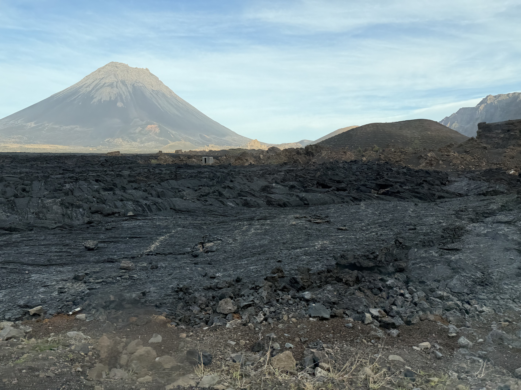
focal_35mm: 24
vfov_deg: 56.8
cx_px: 260
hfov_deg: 71.6
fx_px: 361
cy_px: 195
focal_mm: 6.76
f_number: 1.78
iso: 80
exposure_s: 1/1618
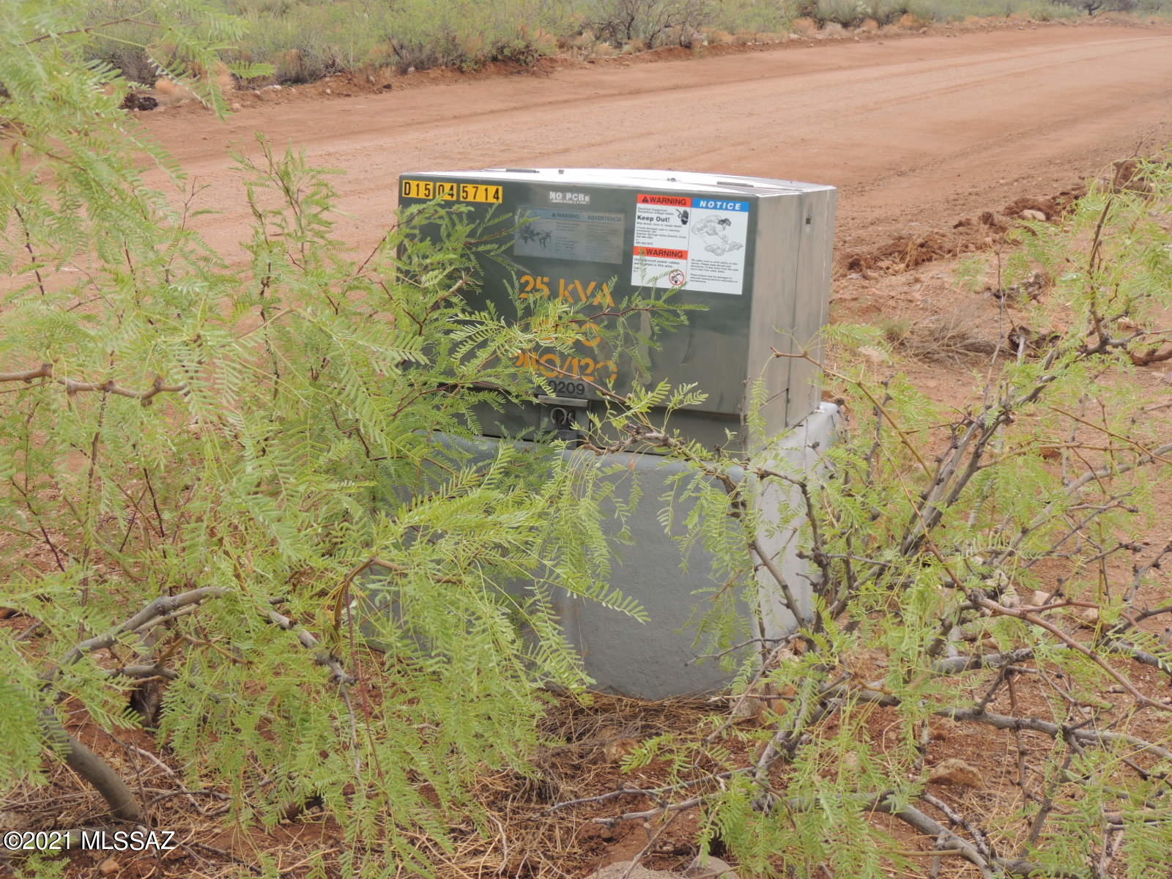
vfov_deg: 30.9
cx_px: 586
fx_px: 1591
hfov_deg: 40.4
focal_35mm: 47
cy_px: 440
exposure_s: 1/200
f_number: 3.5
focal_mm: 8.3
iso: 100
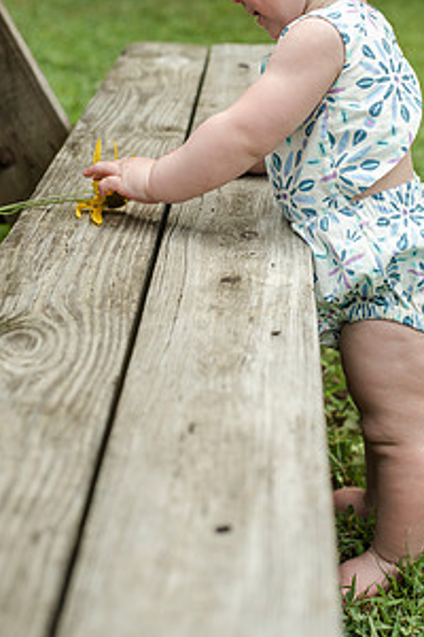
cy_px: 166
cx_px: 244
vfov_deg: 26.7
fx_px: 1325
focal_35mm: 75
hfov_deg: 18.2
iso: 640
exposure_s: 1/2000
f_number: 3.5
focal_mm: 50
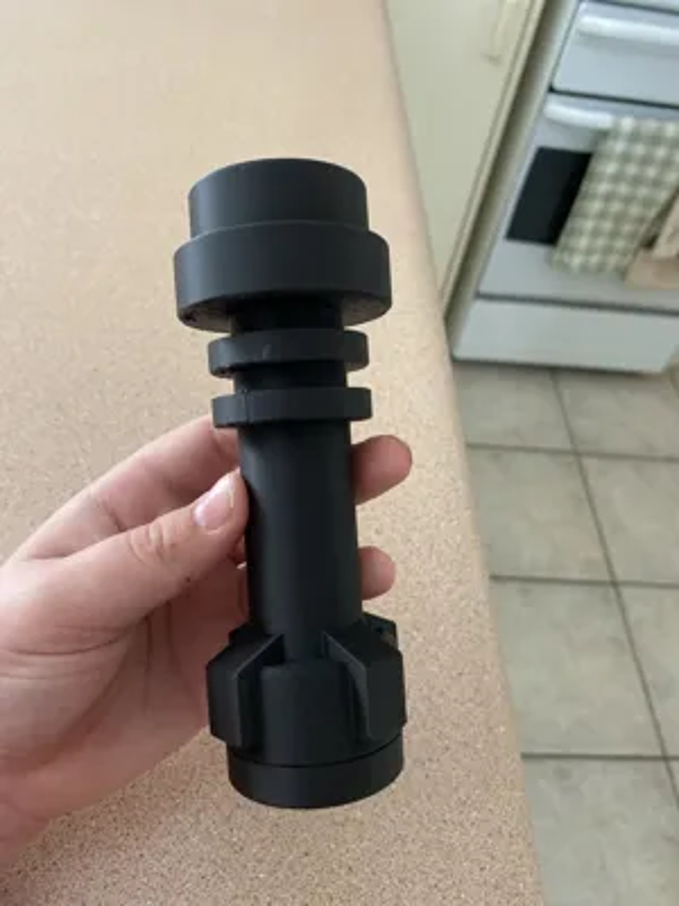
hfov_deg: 53.1
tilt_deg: -48.5
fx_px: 680
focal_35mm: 26
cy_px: 453
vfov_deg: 67.3
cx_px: 340
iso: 320
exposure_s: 1/50
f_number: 1.8
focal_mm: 4.25
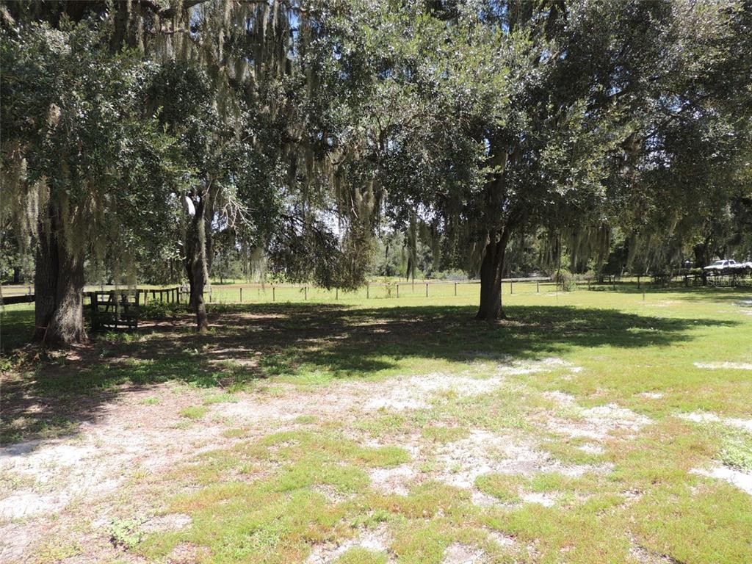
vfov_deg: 56.8
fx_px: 521
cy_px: 282
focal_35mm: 24
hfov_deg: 71.6
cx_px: 376
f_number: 3
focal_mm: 4.3
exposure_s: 1/500
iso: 100
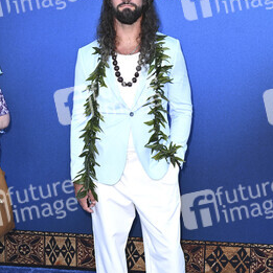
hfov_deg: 30.6
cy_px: 153
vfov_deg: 30.5
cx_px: 138
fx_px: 500
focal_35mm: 56
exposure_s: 1/250
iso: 800
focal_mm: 43
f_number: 6.3
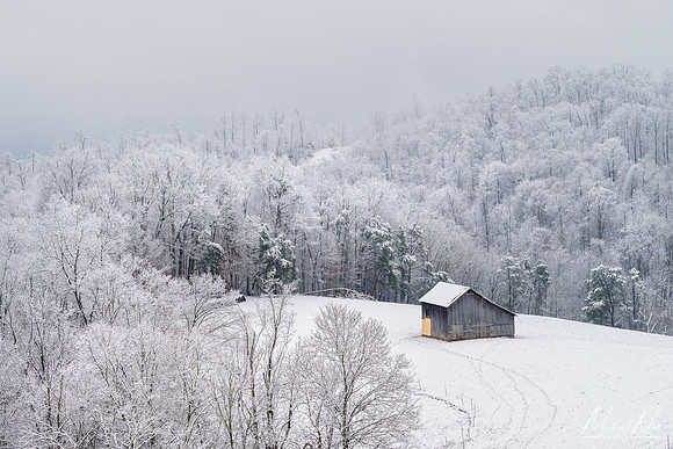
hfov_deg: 21.9
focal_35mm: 93
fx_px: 1739
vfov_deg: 14.7
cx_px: 336
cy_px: 224
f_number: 11
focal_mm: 62
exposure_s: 1/250
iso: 200
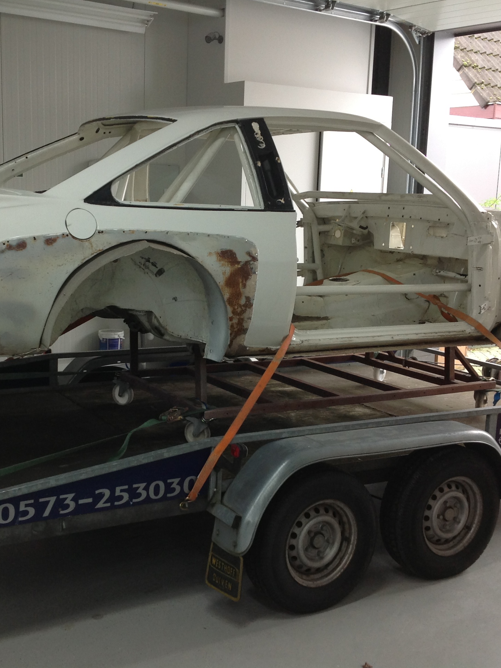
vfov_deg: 40.4
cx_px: 195
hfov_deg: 30.8
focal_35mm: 47
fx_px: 907
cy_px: 334
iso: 64
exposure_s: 1/20
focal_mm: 4.28
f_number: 2.4
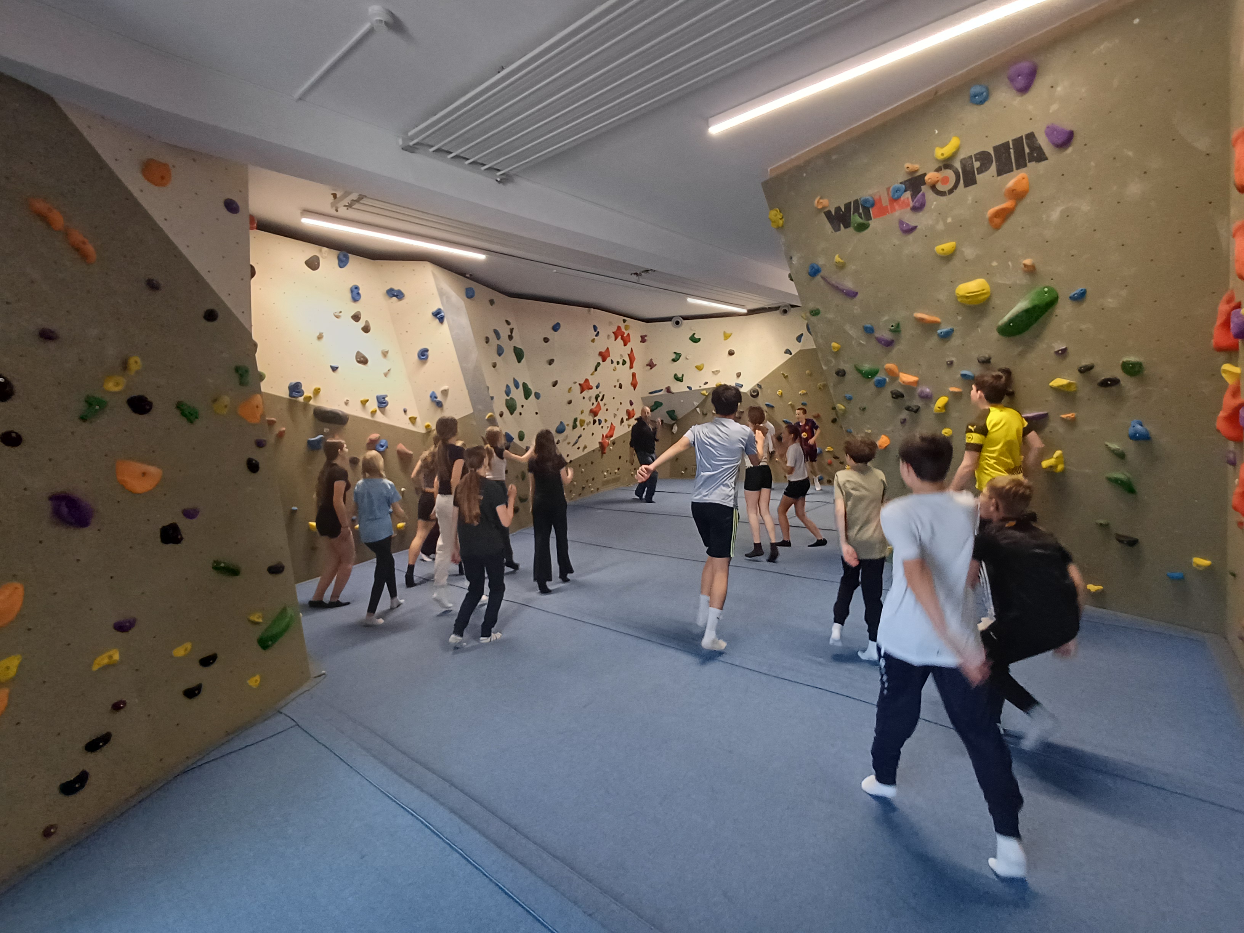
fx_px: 575
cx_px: 622
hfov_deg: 94.5
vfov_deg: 78.1
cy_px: 466
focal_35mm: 16
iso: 200
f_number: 2.2
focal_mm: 1.64
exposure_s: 1/50
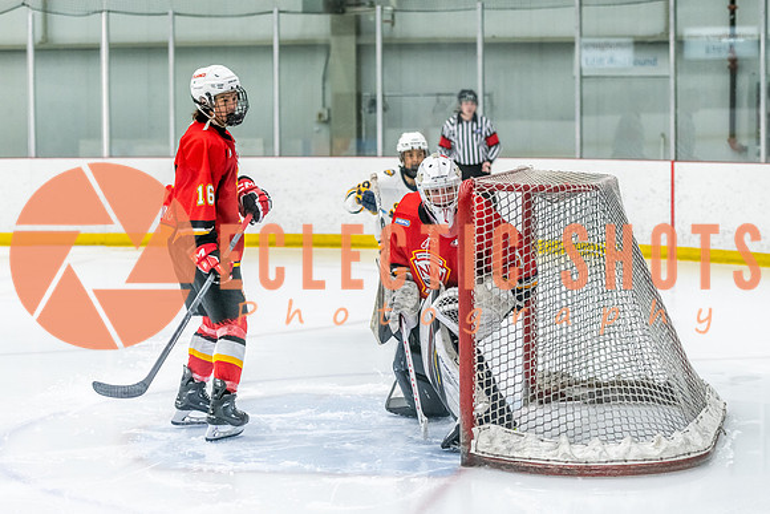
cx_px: 429
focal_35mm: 101
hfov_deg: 20.2
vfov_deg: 13.6
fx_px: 2158
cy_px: 257
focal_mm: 85
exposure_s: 1/800
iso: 3200
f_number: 2.8
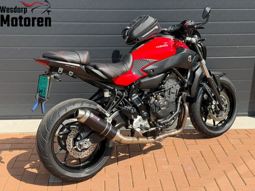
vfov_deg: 30.3
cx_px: 128
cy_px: 96
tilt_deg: -18.1
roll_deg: -0.4
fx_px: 354
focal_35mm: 48
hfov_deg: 39.7
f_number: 1.78
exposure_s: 1/2208
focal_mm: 6.76
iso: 80
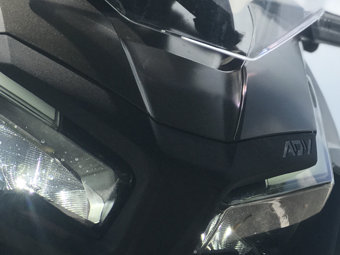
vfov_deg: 9.5
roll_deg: +1.8
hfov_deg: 12.6
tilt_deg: +4.6
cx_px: -33
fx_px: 1513
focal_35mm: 154
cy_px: 273
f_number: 2.8
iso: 20
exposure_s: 1/1100
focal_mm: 6.6
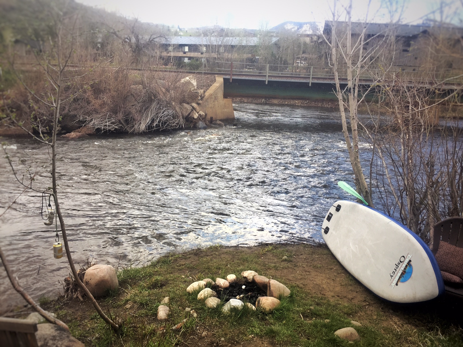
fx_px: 388
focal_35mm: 29
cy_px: 174
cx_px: 232
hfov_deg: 61.7
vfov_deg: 48.2
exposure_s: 1/233
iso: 32
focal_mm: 4.15
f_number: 2.2
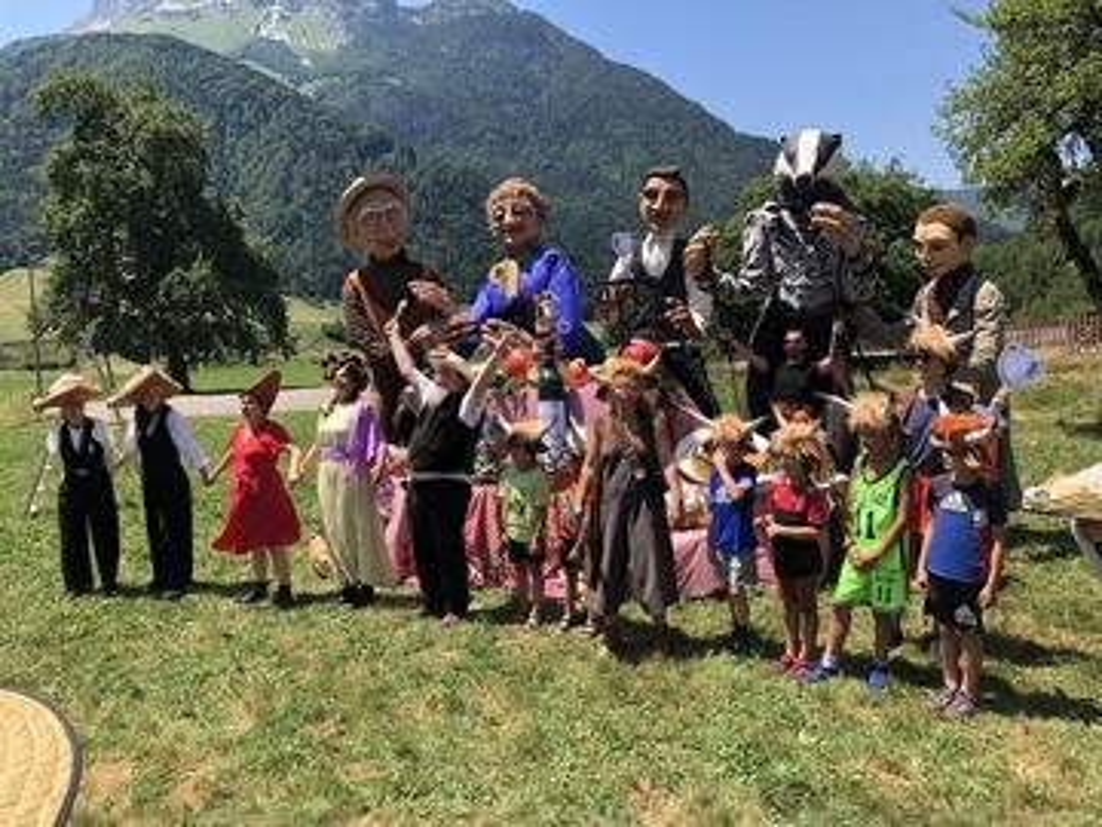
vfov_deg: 49.7
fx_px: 891
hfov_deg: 63.4
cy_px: 414
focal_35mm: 28
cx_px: 551
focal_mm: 3.99
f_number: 1.8
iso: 20
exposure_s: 1/917
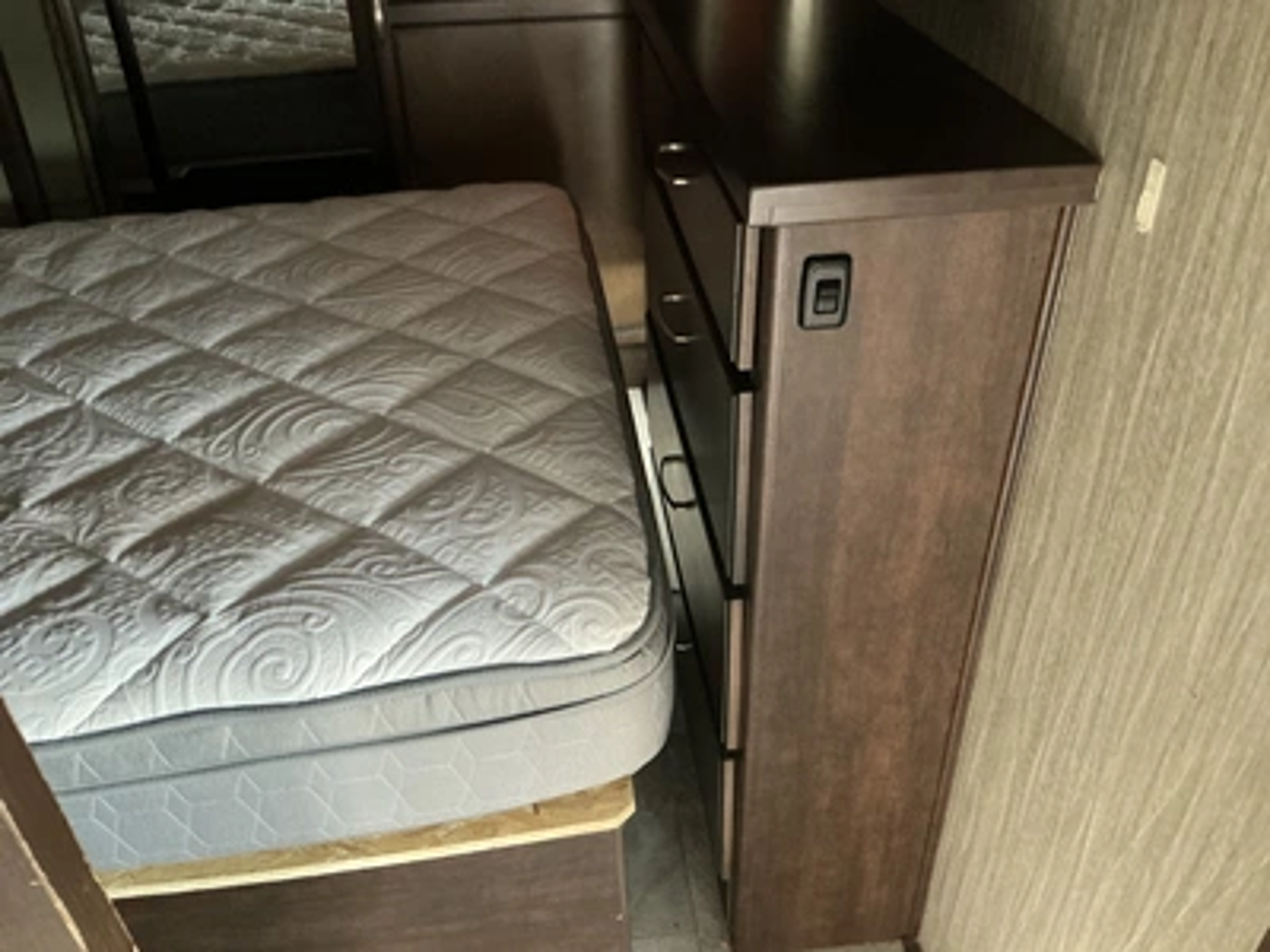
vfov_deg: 49.7
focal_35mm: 28
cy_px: 476
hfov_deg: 63.4
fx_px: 1027
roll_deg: +2.0
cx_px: 635
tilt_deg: -34.4
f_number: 1.8
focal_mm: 3
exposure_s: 1/30
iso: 500
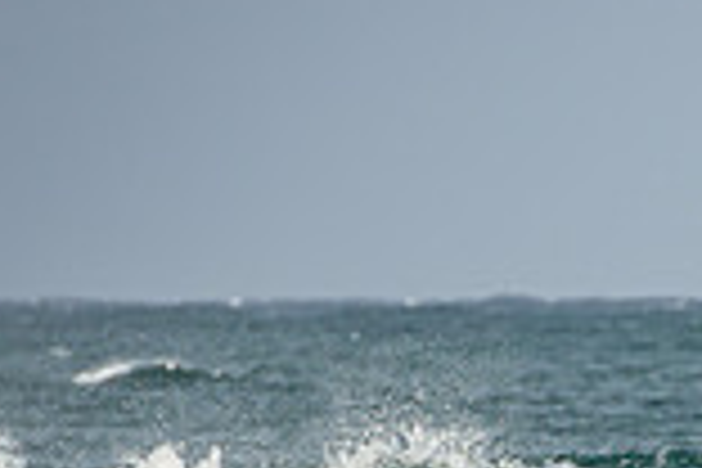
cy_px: 592
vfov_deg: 1.2
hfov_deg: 1.8
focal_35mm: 1155
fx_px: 22521
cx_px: 1269
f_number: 5
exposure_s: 1/2000
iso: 200
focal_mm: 200
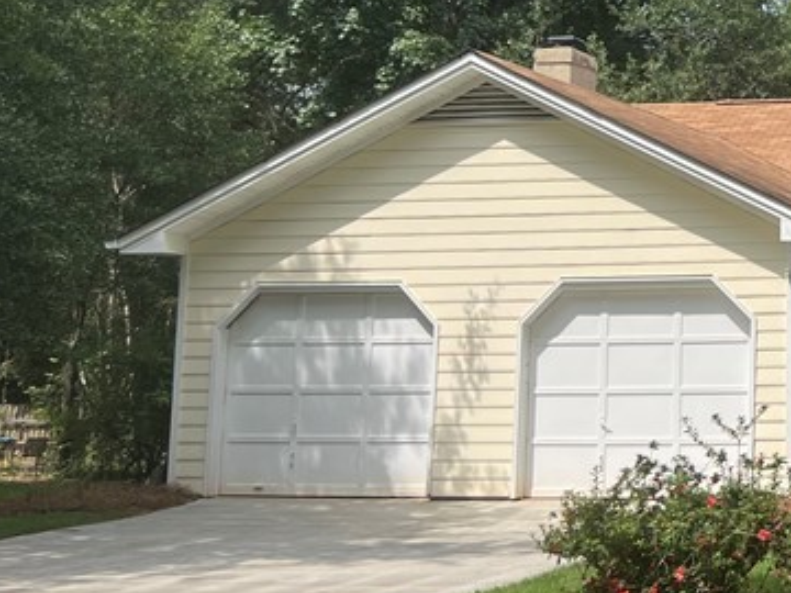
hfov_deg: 23.8
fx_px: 1691
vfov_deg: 19.5
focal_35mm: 74
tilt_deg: +8.3
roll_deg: +1.0
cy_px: 51
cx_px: 965
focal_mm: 5.7
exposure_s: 1/2299
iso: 50
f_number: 1.5
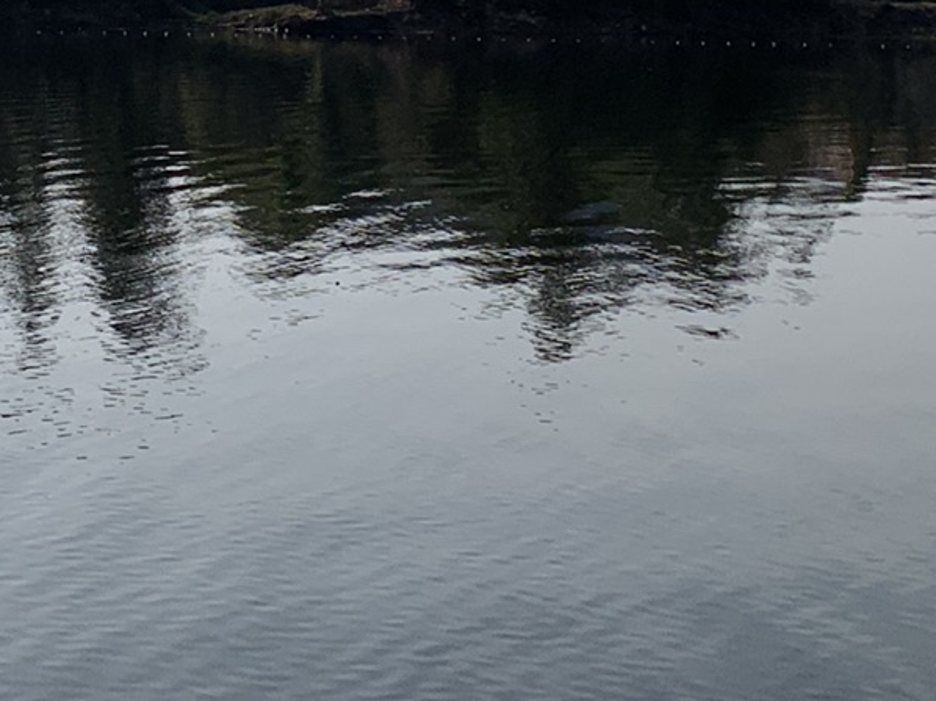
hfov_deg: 21.9
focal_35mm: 87
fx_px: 2351
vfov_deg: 16.6
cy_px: 9
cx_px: 59
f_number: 1.8
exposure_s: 1/7407
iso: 25
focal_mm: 4.25
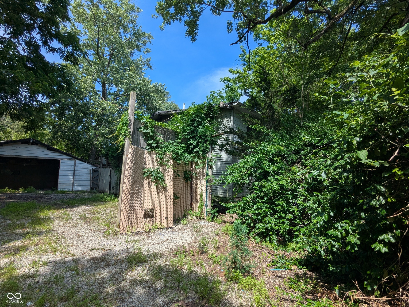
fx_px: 189
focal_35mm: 16
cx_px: 204
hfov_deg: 94.5
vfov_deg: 78.1
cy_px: 154
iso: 54
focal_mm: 2.35
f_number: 2.2
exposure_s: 1/1114
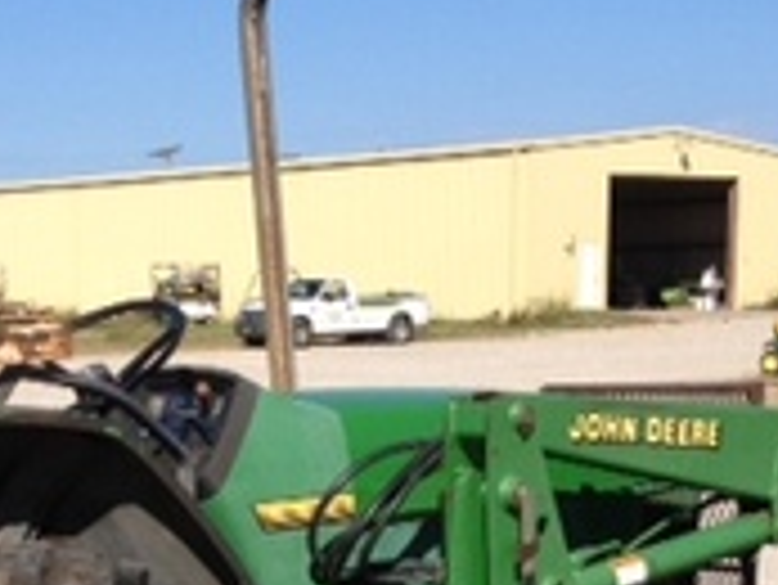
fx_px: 2474
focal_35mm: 110
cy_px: 747
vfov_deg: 13.0
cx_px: 189
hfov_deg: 17.8
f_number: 2.4
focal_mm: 4.28
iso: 64
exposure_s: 1/1727
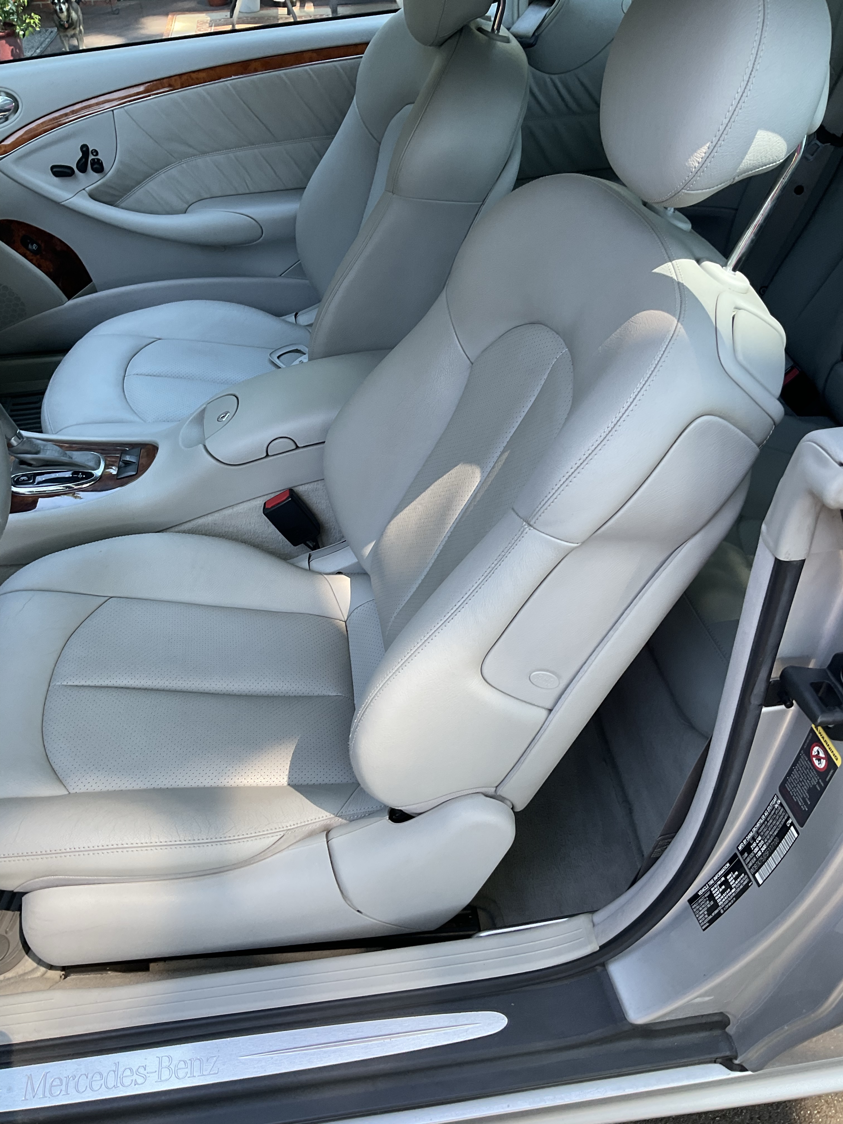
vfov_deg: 61.7
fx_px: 942
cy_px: 562
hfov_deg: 48.2
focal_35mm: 29
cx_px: 422
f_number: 1.8
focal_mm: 3
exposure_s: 1/100
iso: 32
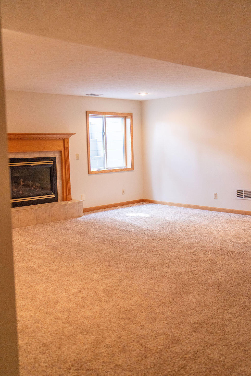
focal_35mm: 35
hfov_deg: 37.9
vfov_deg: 54.4
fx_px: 366
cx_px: 126
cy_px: 188
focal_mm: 35
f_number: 2.5
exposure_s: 1/400
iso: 2000
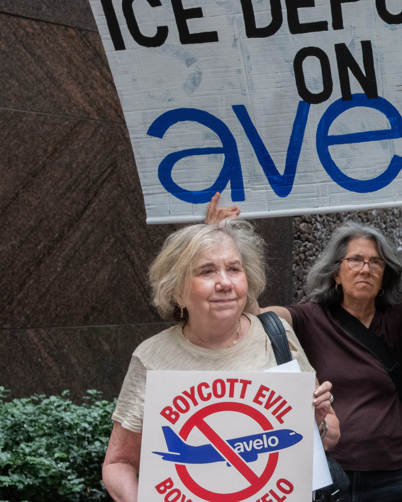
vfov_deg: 27.5
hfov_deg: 20.7
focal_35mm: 69
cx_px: 483
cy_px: 271
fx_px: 1026
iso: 1000
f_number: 6.4
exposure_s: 1/320
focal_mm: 23
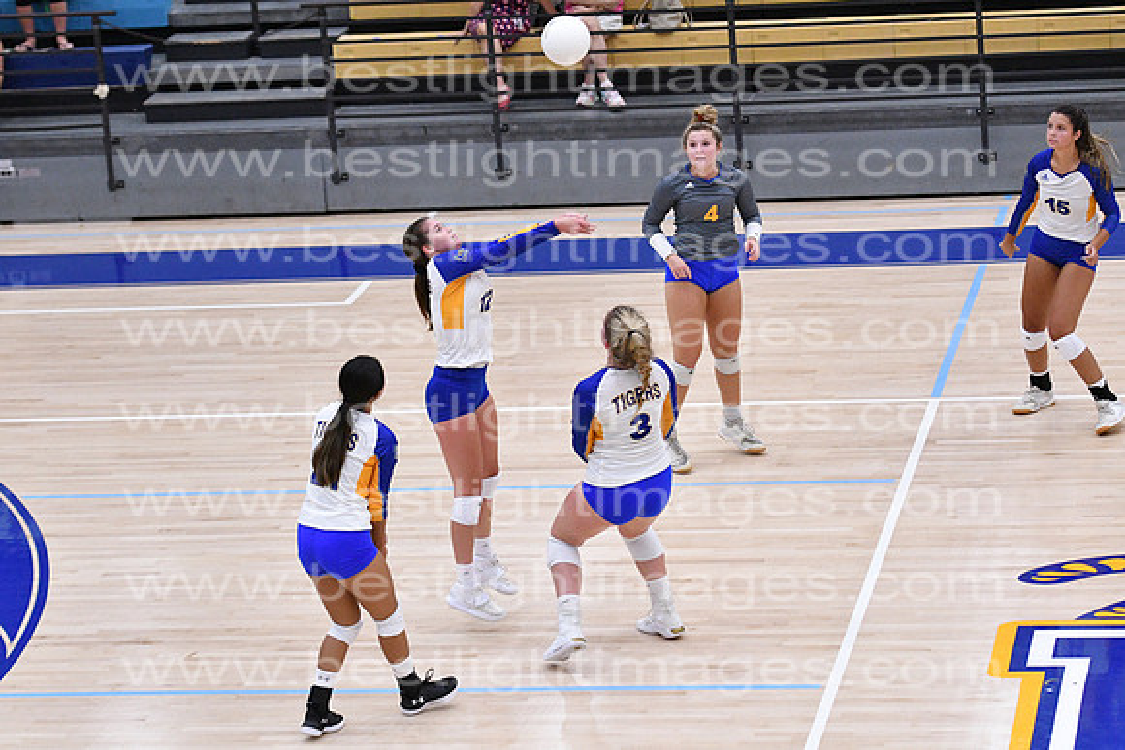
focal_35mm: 135
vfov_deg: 10.2
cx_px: 562
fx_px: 4220
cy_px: 375
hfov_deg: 15.2
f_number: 3.2
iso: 6400
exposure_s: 1/1000
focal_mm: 90
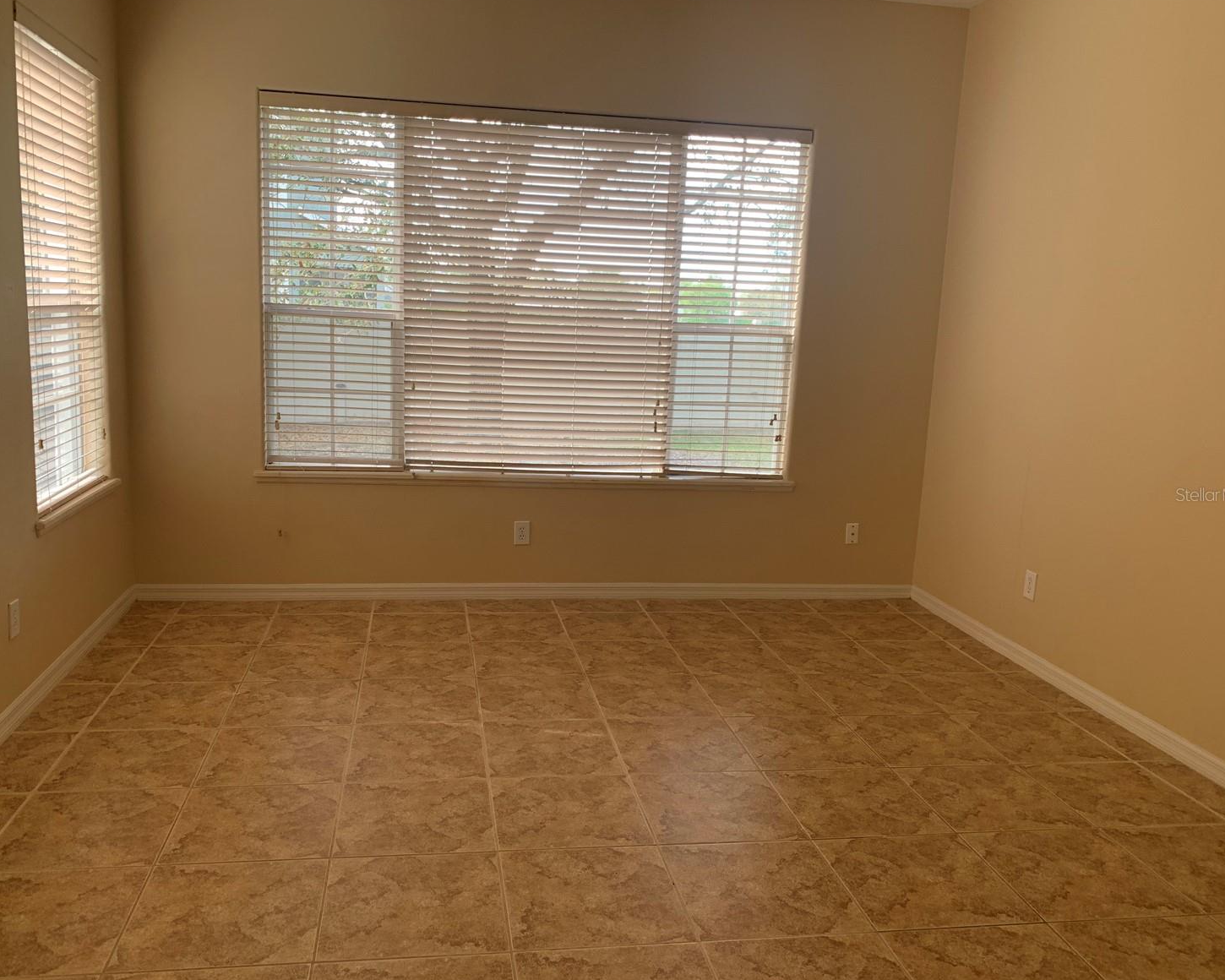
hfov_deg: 62.2
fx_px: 1015
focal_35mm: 28
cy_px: 494
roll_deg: -2.0
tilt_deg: -9.5
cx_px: 580
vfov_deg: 51.5
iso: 50
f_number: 1.8
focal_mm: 4.25
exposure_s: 1/121
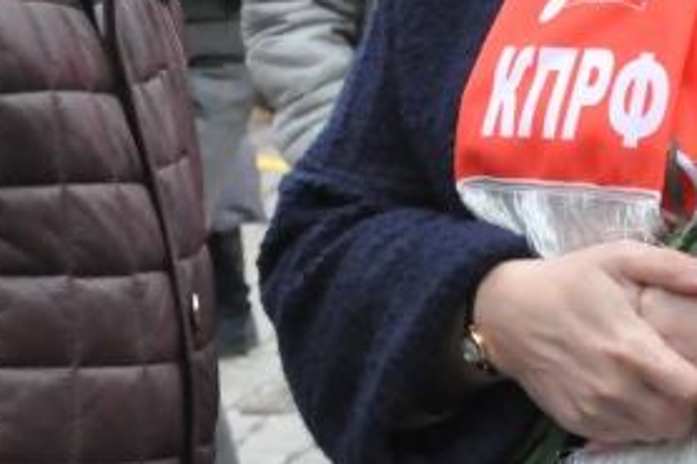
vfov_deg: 4.7
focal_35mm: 287
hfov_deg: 7.2
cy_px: -281
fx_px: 5553
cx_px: 624
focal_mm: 52
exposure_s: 1/500
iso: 3200
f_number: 11
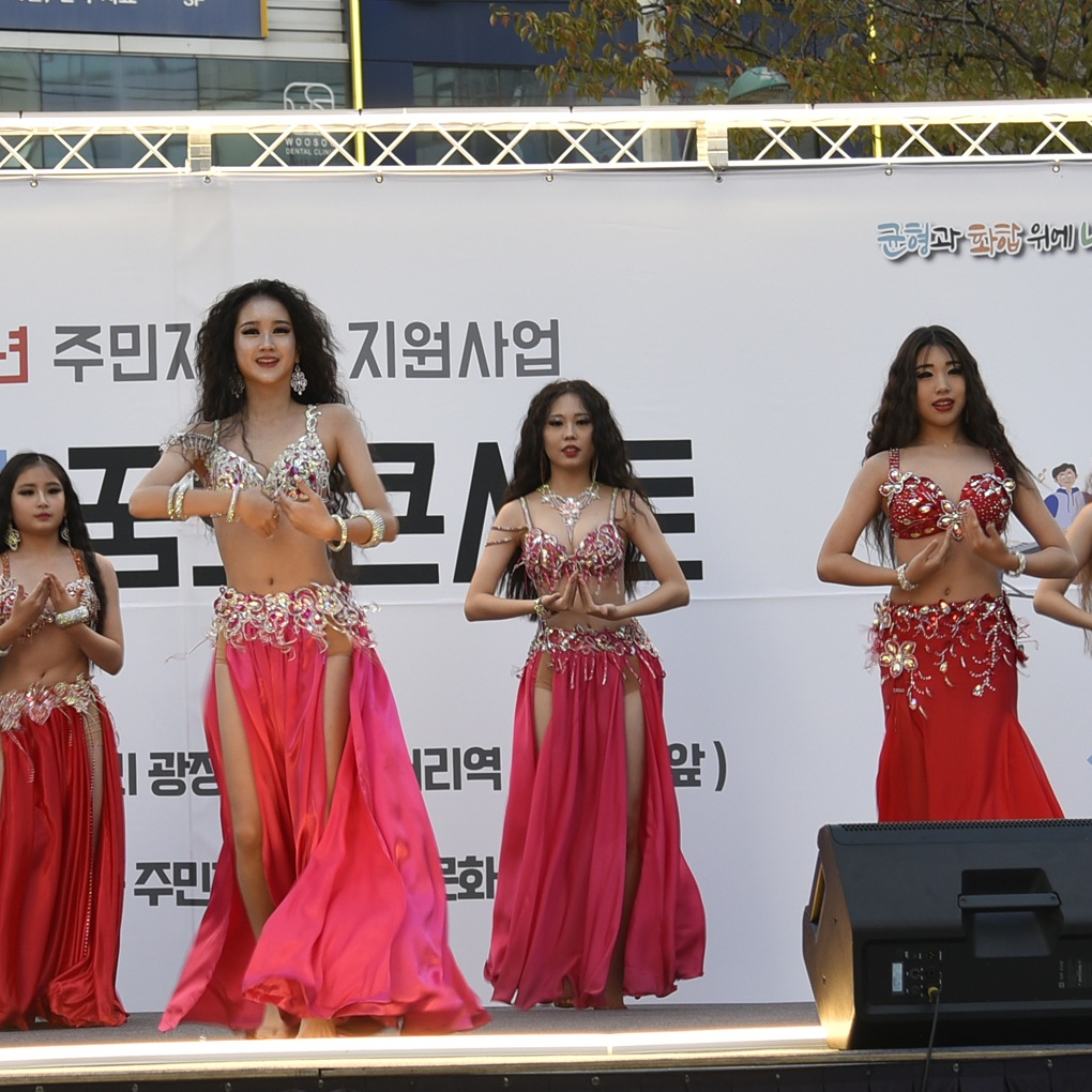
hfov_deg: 14.5
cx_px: 270
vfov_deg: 14.5
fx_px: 4283
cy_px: 489
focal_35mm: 120
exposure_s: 1/50
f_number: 4
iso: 220
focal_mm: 48
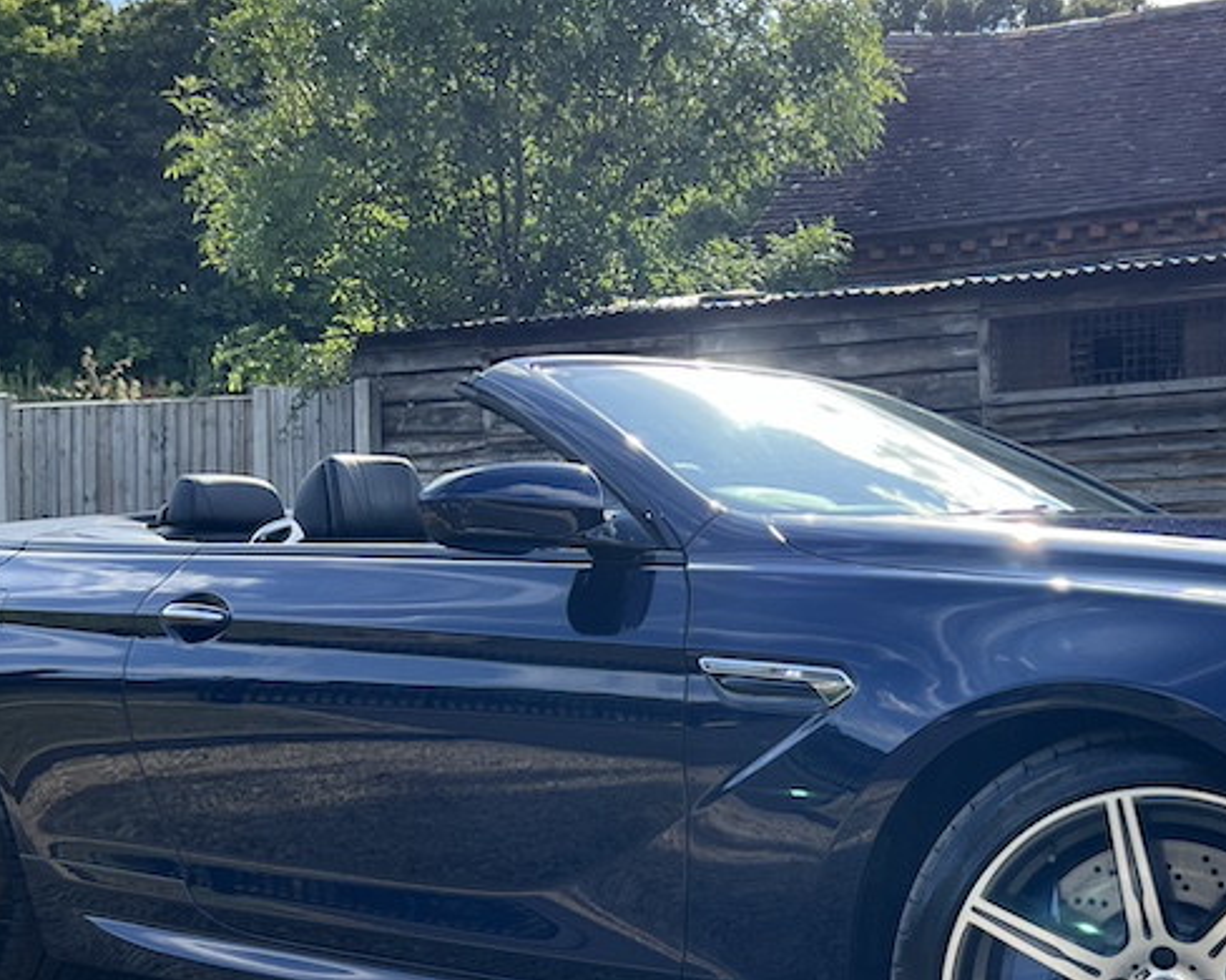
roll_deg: +1.7
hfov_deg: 35.2
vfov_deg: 29.0
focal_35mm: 52
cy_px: 618
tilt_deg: -1.5
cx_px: 927
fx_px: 1886
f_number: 1.5
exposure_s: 1/1029
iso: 50
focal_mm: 5.7
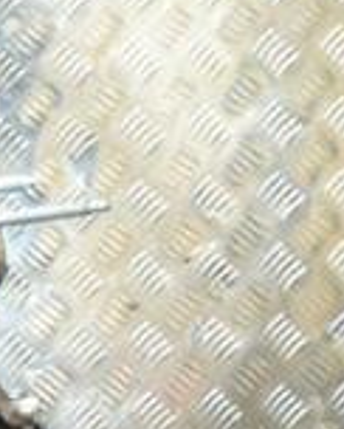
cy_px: 525
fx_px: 1410
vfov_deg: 16.5
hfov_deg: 12.2
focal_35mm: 111
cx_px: -364
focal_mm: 20
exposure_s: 1/60
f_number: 3.8
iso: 2500
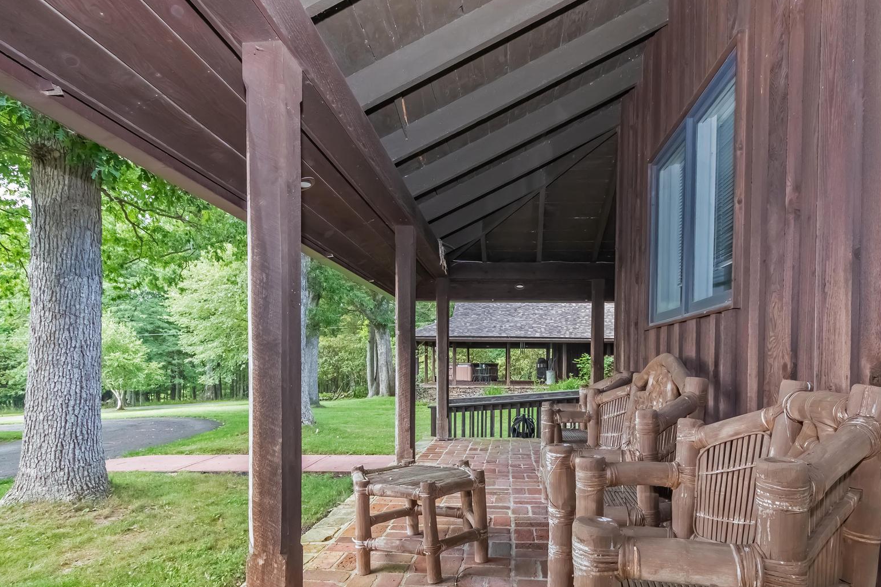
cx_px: 485
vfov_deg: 61.3
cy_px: 359
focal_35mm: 20
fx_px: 489
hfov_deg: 83.7
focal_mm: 10
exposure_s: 1/100
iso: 1000
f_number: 5
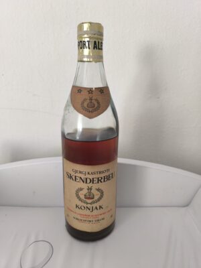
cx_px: 100
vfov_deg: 73.9
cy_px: 134
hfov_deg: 58.9
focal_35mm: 23
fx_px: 178
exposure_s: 1/50
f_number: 1.65
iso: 800
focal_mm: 6.14
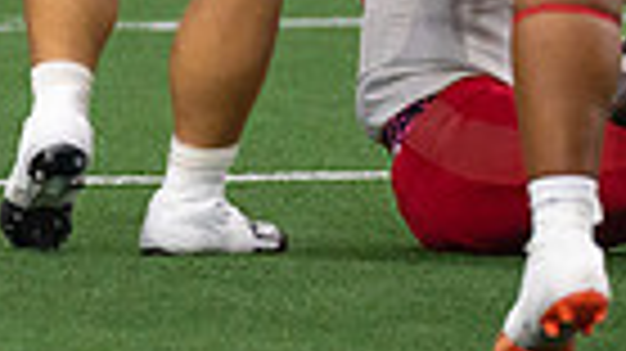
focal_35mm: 1239
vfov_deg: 1.0
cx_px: -622
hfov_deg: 1.7
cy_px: -413
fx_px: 20554
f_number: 2.8
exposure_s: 1/1250
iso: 1250
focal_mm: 200
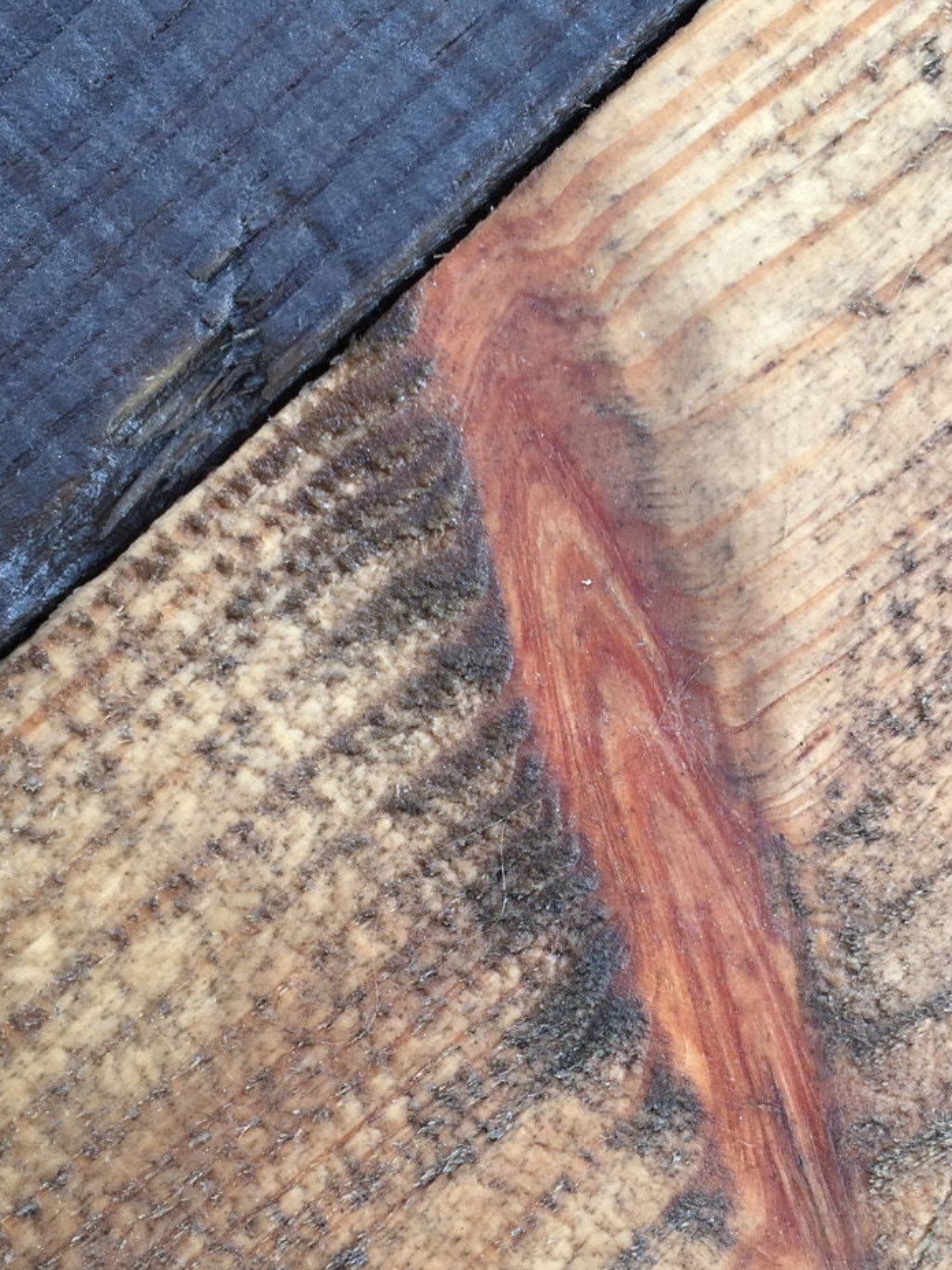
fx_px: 1833
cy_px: 772
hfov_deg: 28.9
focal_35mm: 50
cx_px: 650
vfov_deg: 38.0
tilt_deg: -86.8
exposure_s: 1/129
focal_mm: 4.15
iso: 32
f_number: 2.2
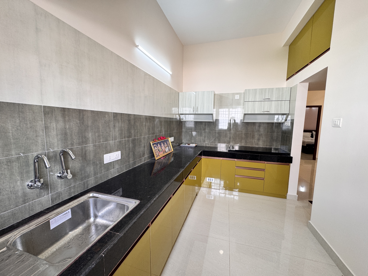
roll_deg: -1.1
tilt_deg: -6.1
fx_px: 149
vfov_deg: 85.7
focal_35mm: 14
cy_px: 138
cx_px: 184
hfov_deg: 102.1
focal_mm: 2.22
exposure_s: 1/100
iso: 100
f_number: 2.2
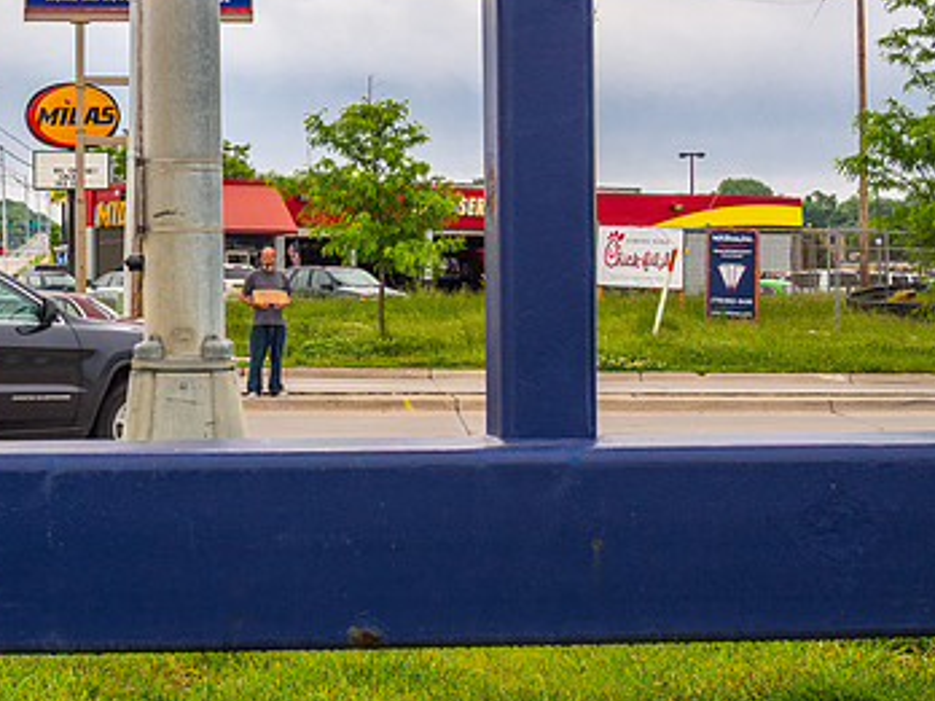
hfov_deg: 22.7
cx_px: 180
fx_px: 2296
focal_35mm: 85
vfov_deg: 17.3
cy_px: 205
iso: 200
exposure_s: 1/250
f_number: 8
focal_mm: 25
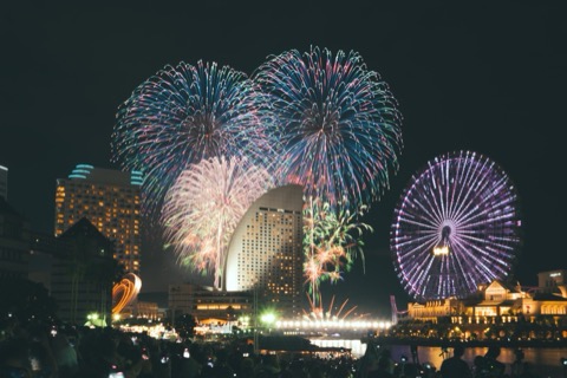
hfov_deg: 54.4
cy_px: 189
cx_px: 284
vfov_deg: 37.9
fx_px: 551
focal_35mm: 35
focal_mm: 35
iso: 100
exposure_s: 10
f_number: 13
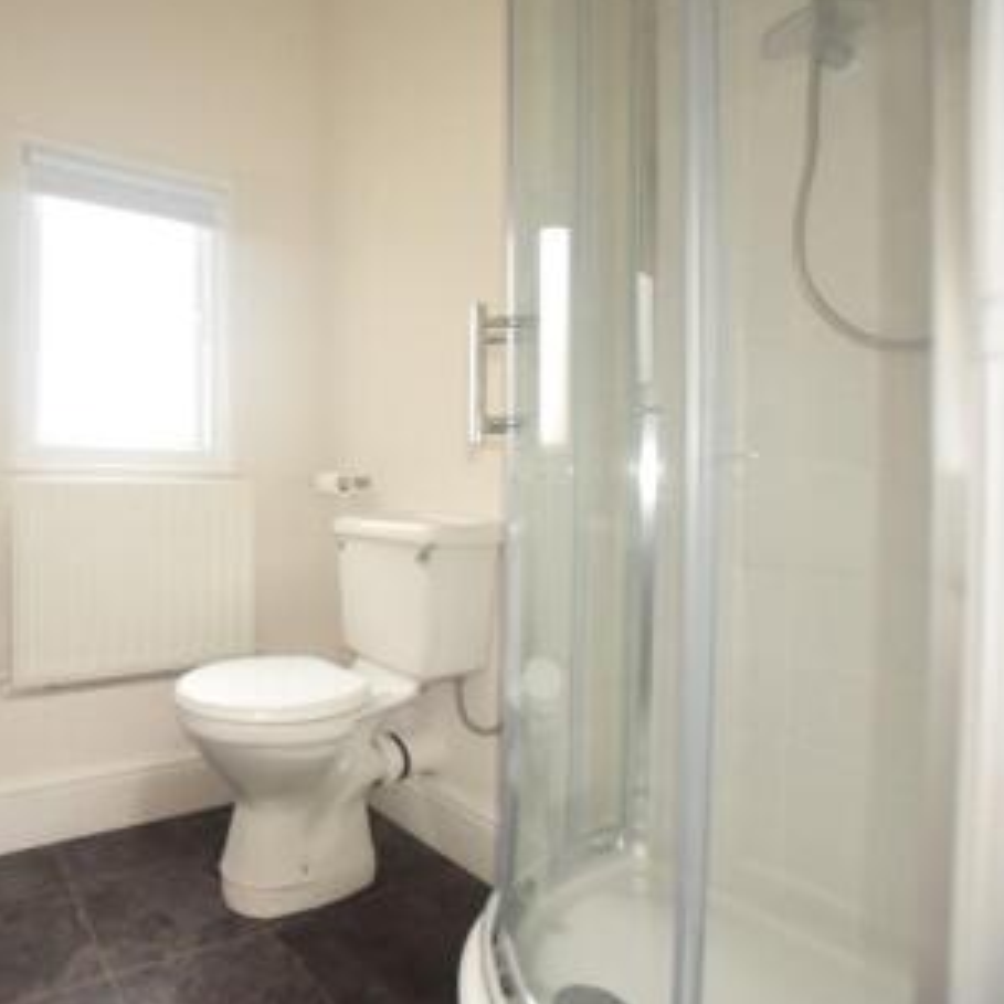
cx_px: 249
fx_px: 656
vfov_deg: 74.8
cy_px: 505
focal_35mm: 20
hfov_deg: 69.8
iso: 720
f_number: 3.5
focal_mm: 10
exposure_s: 1/50
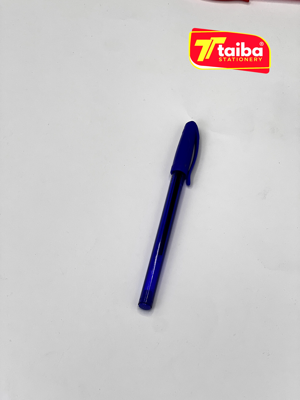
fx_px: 890
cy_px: 200
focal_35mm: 77
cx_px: 150
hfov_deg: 19.1
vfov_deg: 25.3
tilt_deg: -60.5
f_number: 2.8
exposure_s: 1/428
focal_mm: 9
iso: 32
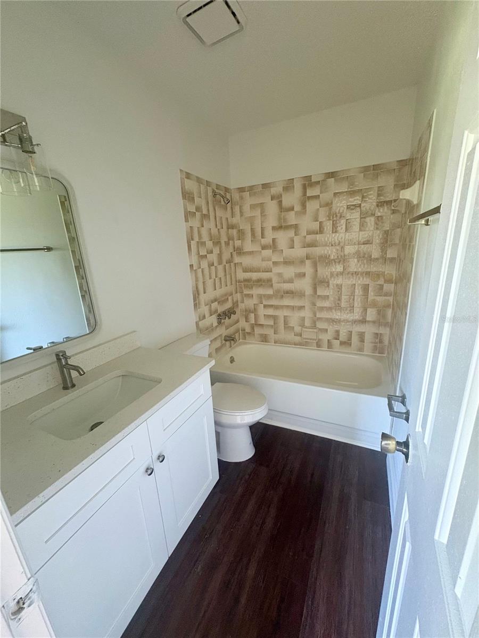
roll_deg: +3.1
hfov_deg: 85.7
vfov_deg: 102.1
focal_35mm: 14
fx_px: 258
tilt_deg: -15.1
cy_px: 319
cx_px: 240
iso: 400
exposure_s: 1/60
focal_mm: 2.22
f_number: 2.2
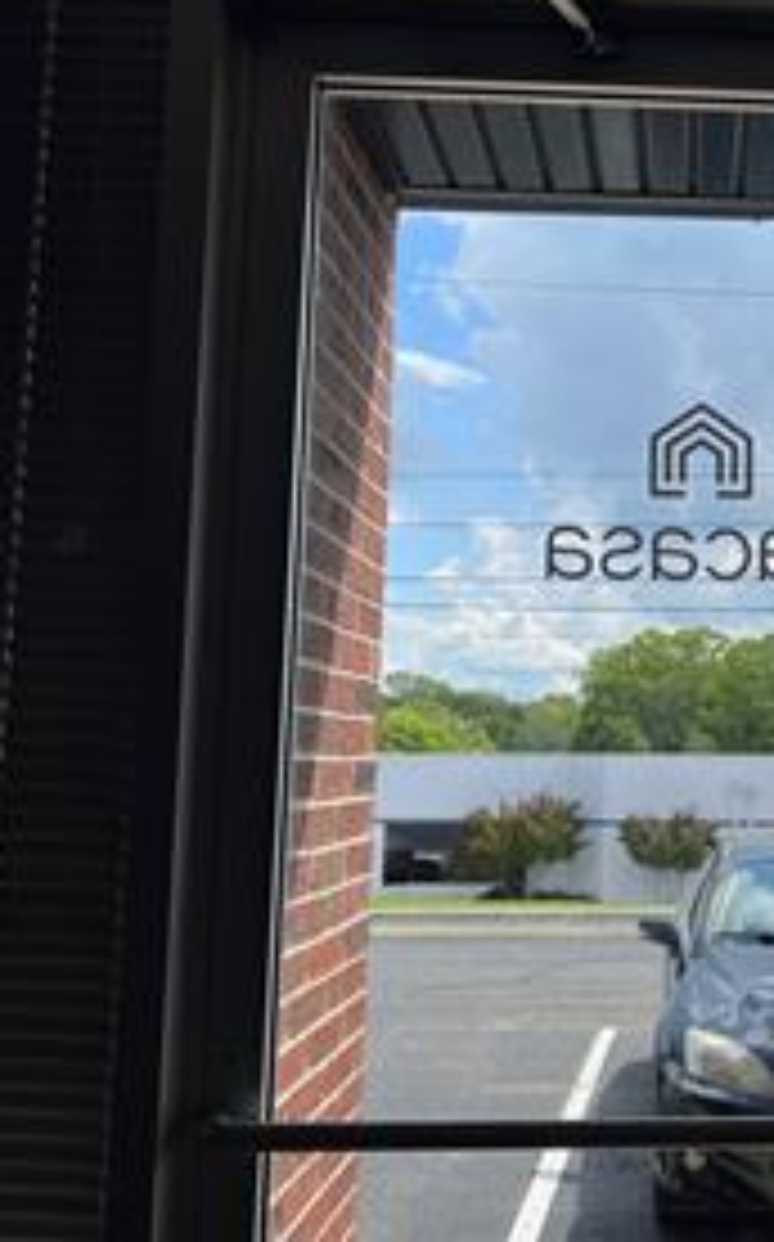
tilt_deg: +4.9
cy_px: 626
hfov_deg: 30.0
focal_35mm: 40
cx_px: 747
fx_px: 1353
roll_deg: -1.0
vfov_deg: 49.3
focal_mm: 5.7
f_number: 1.5
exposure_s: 1/1621
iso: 50
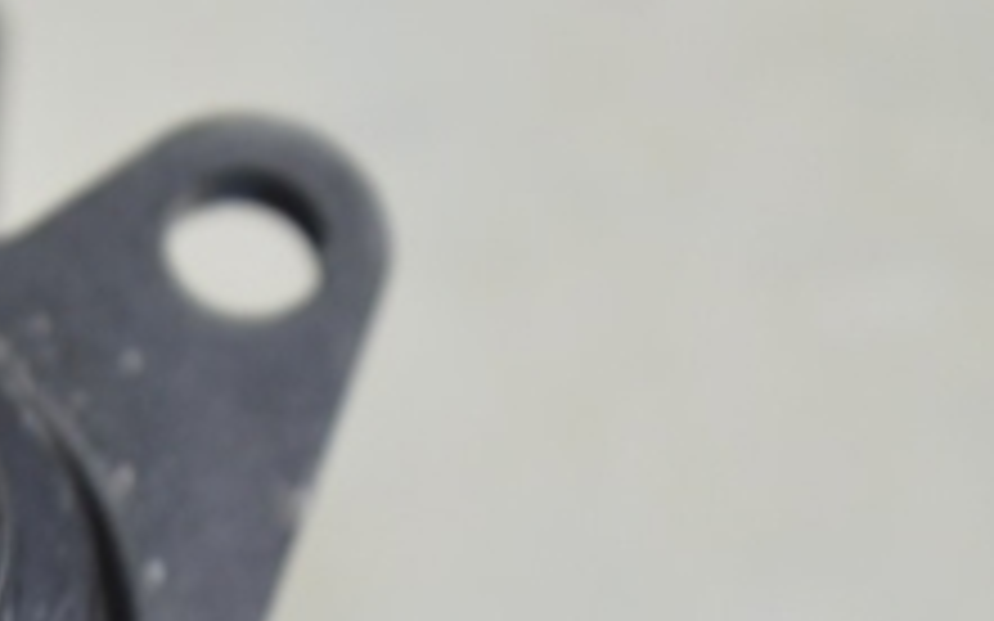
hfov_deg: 8.5
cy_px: 677
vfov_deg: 5.4
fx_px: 6594
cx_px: -189
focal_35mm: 243
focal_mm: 55
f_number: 5.6
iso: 400
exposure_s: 1/25
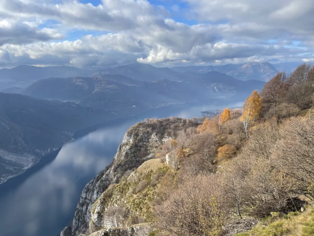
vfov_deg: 53.1
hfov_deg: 67.3
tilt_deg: -12.8
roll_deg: +0.2
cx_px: 157
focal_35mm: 26
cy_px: 118
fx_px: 236
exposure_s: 1/2288
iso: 32
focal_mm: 5.1
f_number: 1.6
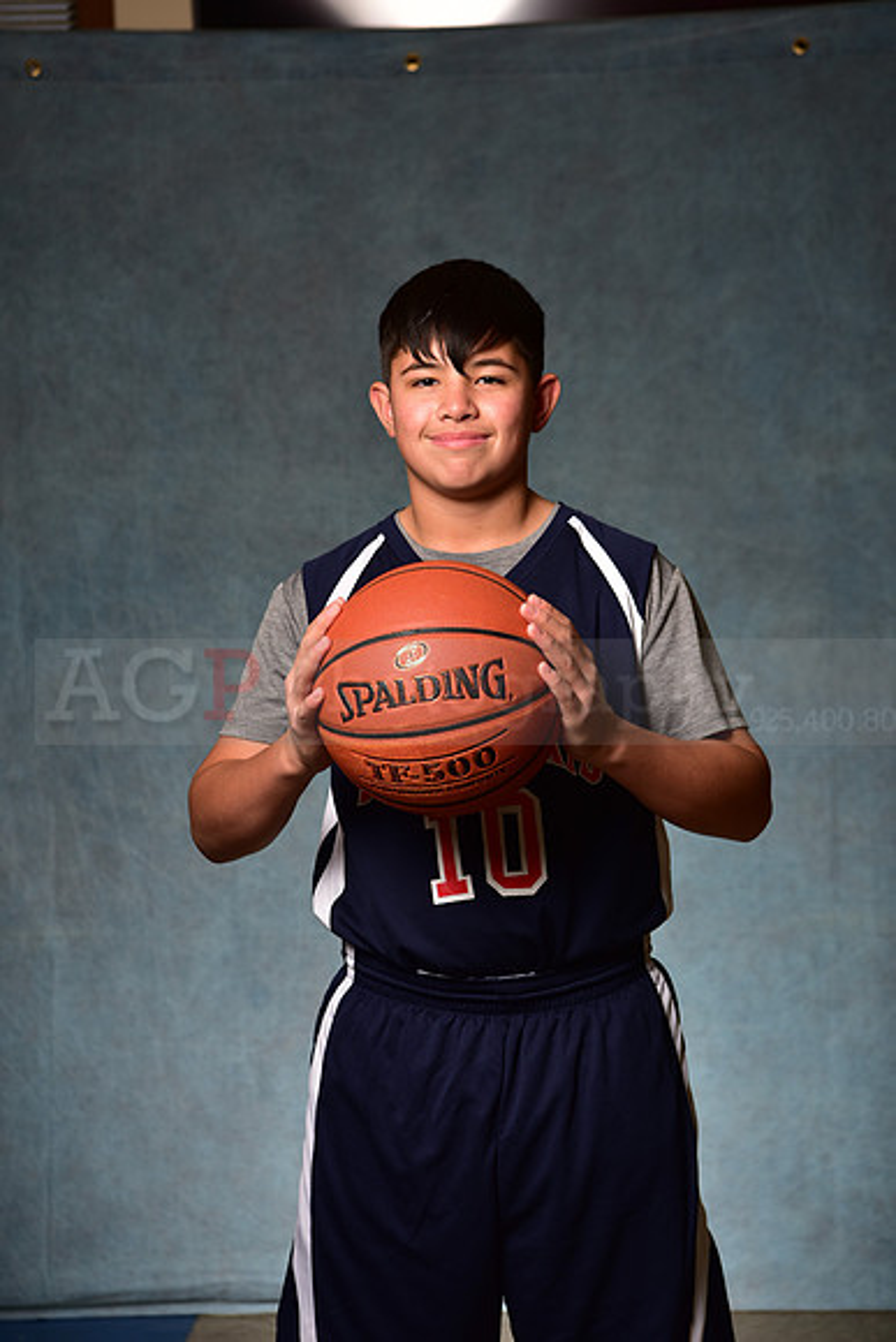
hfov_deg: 19.5
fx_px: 2612
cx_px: 448
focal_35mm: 70
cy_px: 671
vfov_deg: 28.8
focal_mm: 70
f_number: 5
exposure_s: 1/200
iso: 100
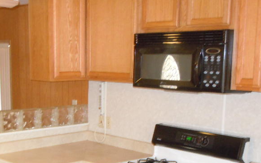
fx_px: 398
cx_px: 90
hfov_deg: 36.0
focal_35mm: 56
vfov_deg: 22.8
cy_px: 135
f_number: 3.5
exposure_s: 1/30
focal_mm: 5.4
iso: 500
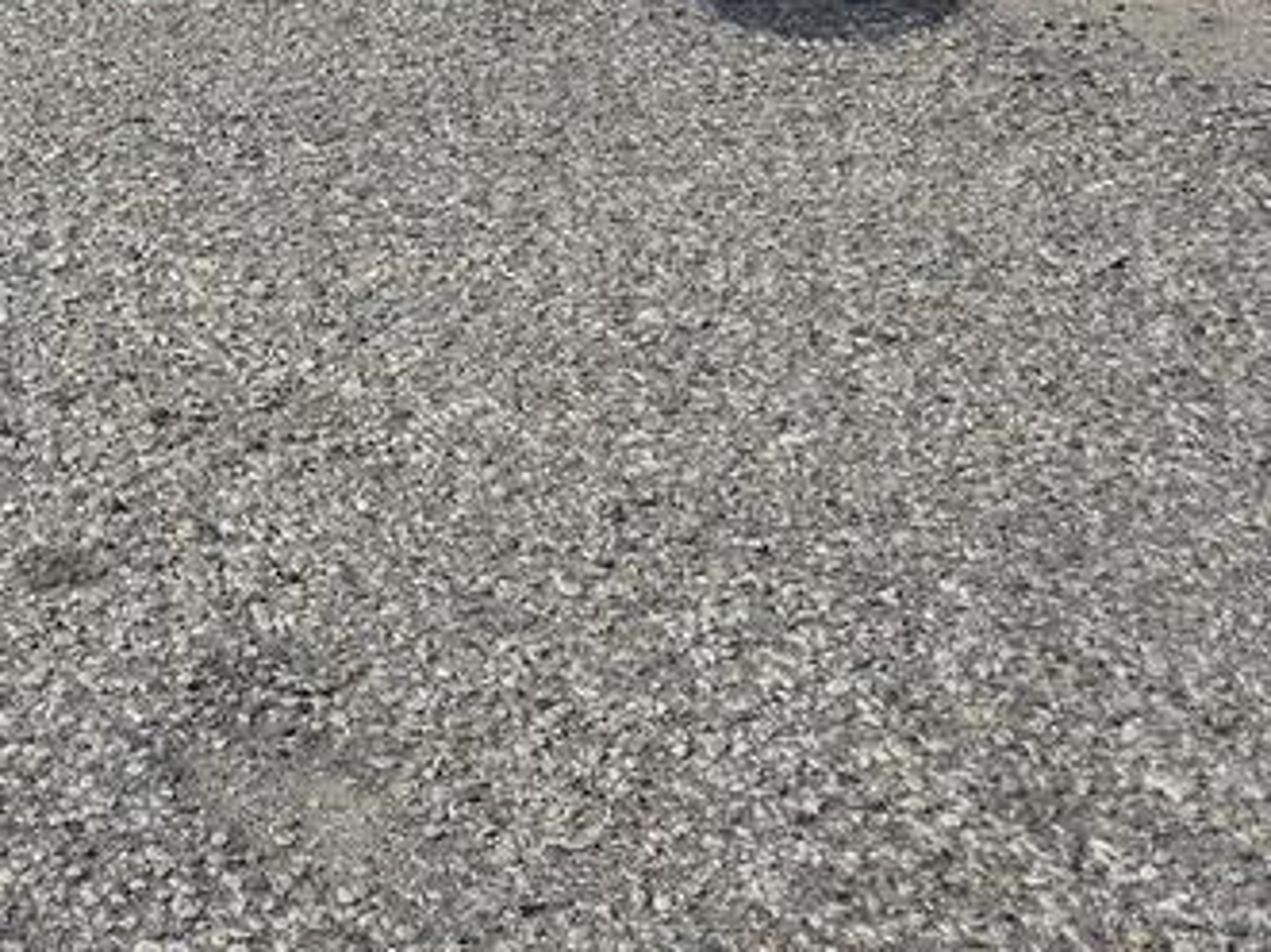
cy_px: -603
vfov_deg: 15.0
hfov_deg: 17.3
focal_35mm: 89
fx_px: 3267
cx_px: -1121
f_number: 1.7
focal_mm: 6.3
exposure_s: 1/4057
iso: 80
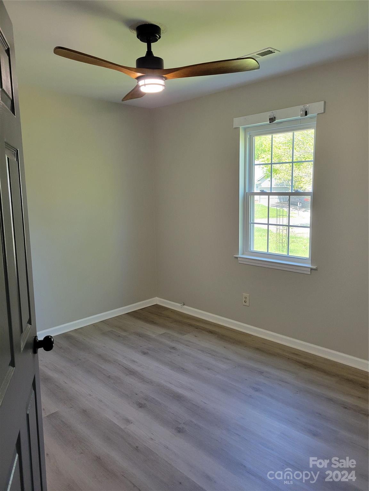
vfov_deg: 67.3
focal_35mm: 26
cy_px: 246
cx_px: 184
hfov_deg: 53.1
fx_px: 370
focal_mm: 5.4
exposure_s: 1/120
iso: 250
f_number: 1.8
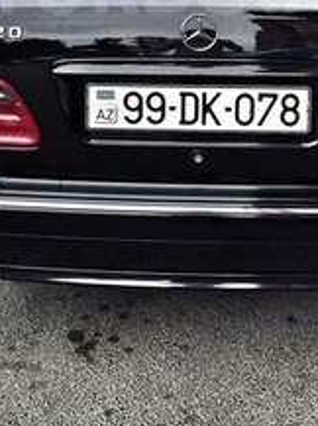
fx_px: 872
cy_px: -16
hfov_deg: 20.6
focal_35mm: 71
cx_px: 186
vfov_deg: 25.8
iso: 40
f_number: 2.2
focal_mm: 3.3
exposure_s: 1/194
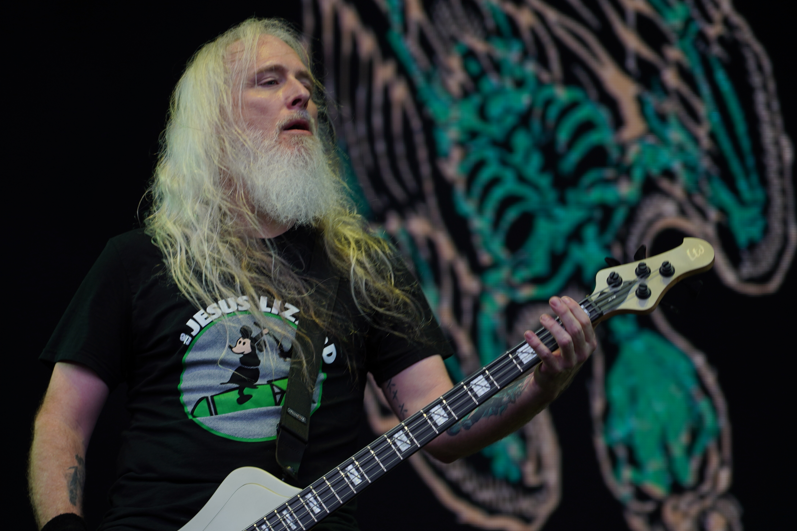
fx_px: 3188
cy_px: 246
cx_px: 307
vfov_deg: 9.5
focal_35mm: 144
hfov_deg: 14.2
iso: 100
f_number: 4
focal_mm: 105
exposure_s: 1/125
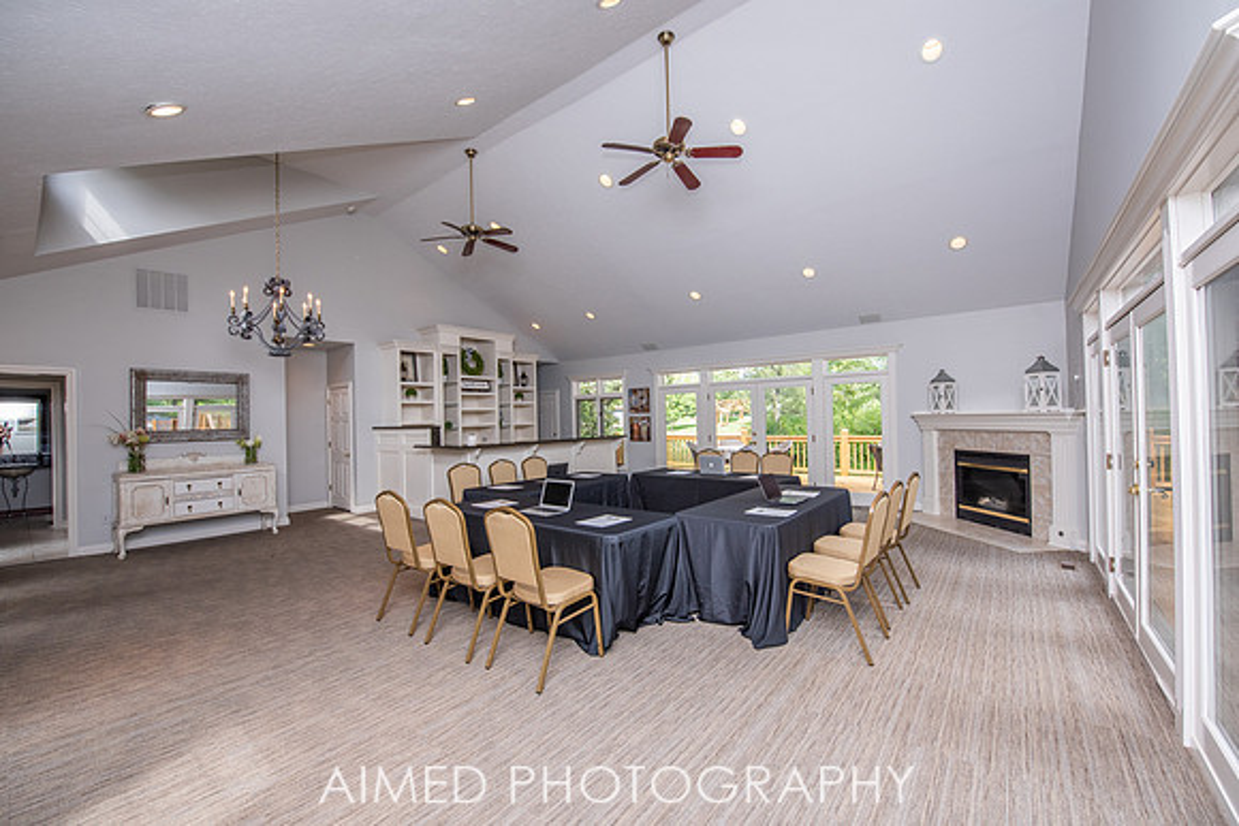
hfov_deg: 104.2
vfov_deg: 81.2
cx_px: 620
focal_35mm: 14
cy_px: 413
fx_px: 482
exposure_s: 1/250
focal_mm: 14
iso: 640
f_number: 6.3
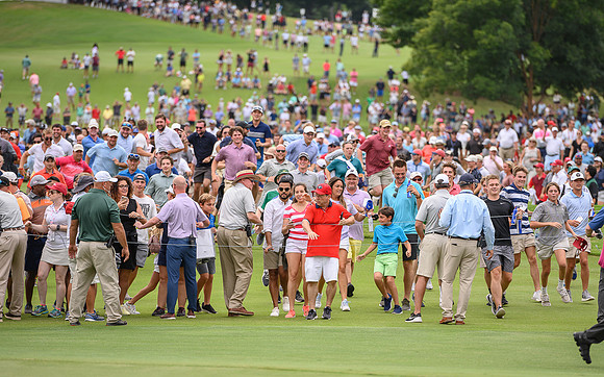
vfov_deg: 5.9
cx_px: 328
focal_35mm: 221
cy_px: 215
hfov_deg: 9.5
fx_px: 3641
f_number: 3.5
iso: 160
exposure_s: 1/500
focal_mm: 200
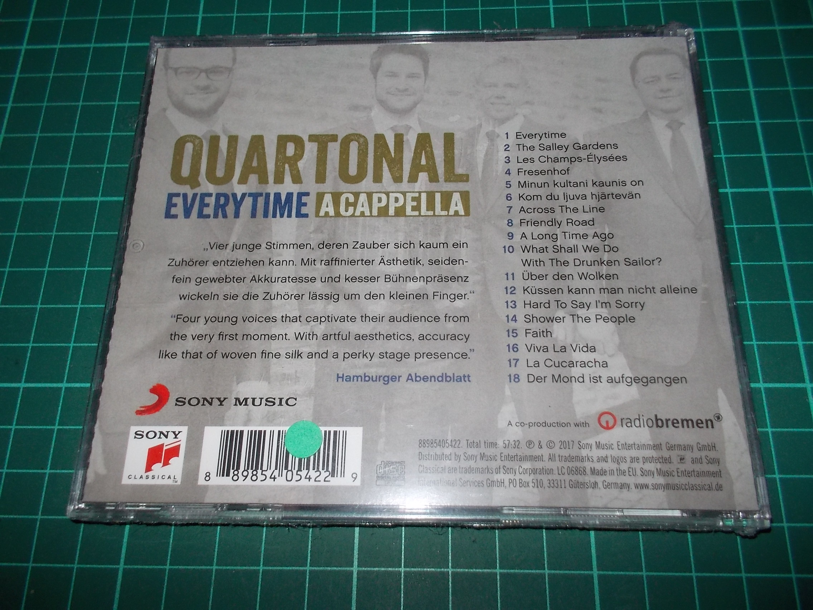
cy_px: 305
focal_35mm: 29
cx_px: 406
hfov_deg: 61.7
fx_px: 681
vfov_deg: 48.2
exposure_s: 1/30
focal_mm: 4.1
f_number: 3.3
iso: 200
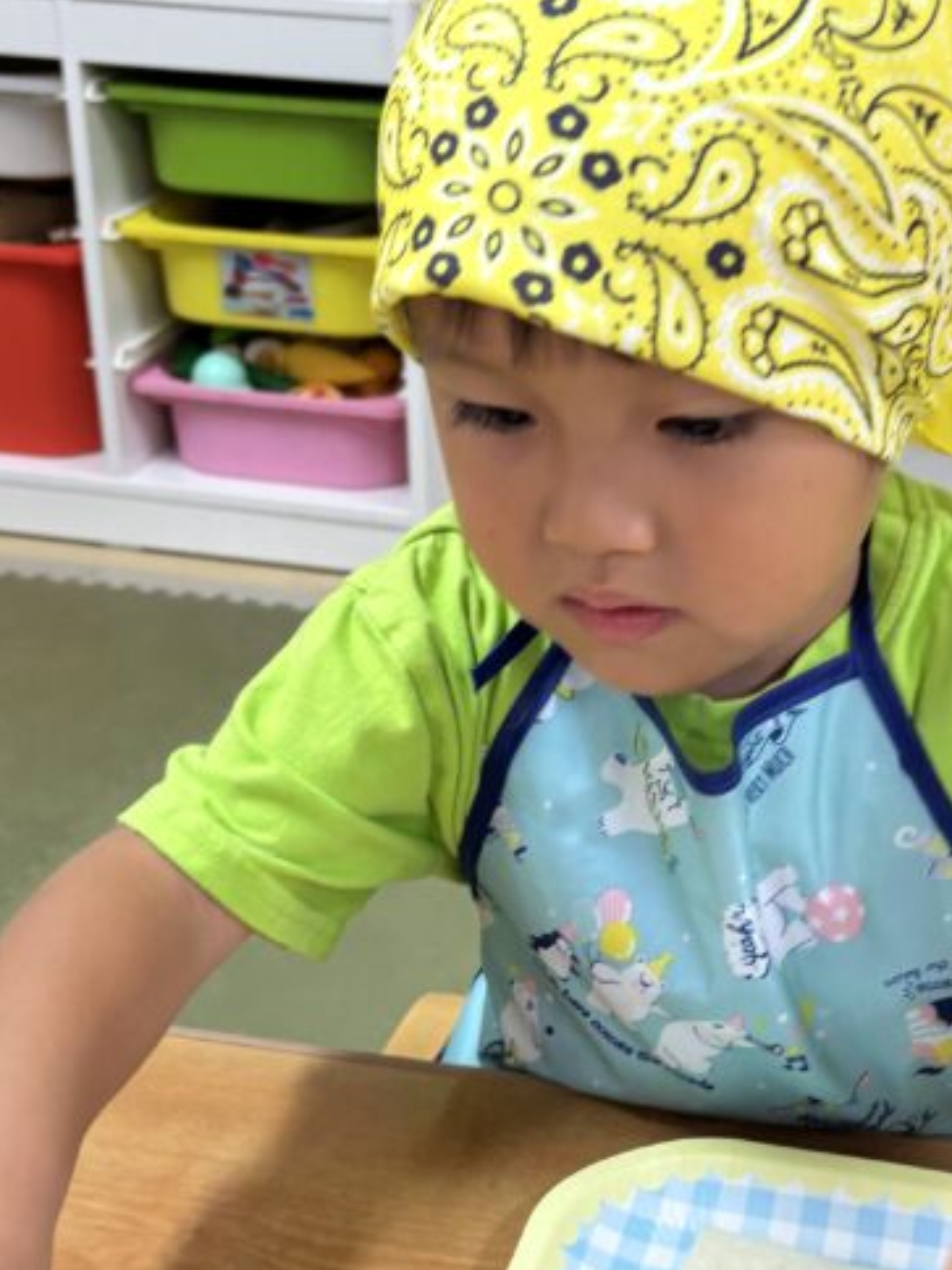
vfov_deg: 34.7
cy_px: 795
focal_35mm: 55
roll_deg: -0.9
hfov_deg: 26.3
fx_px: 2017
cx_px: 703
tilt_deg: -30.1
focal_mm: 5.96
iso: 100
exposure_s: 1/60
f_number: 1.6
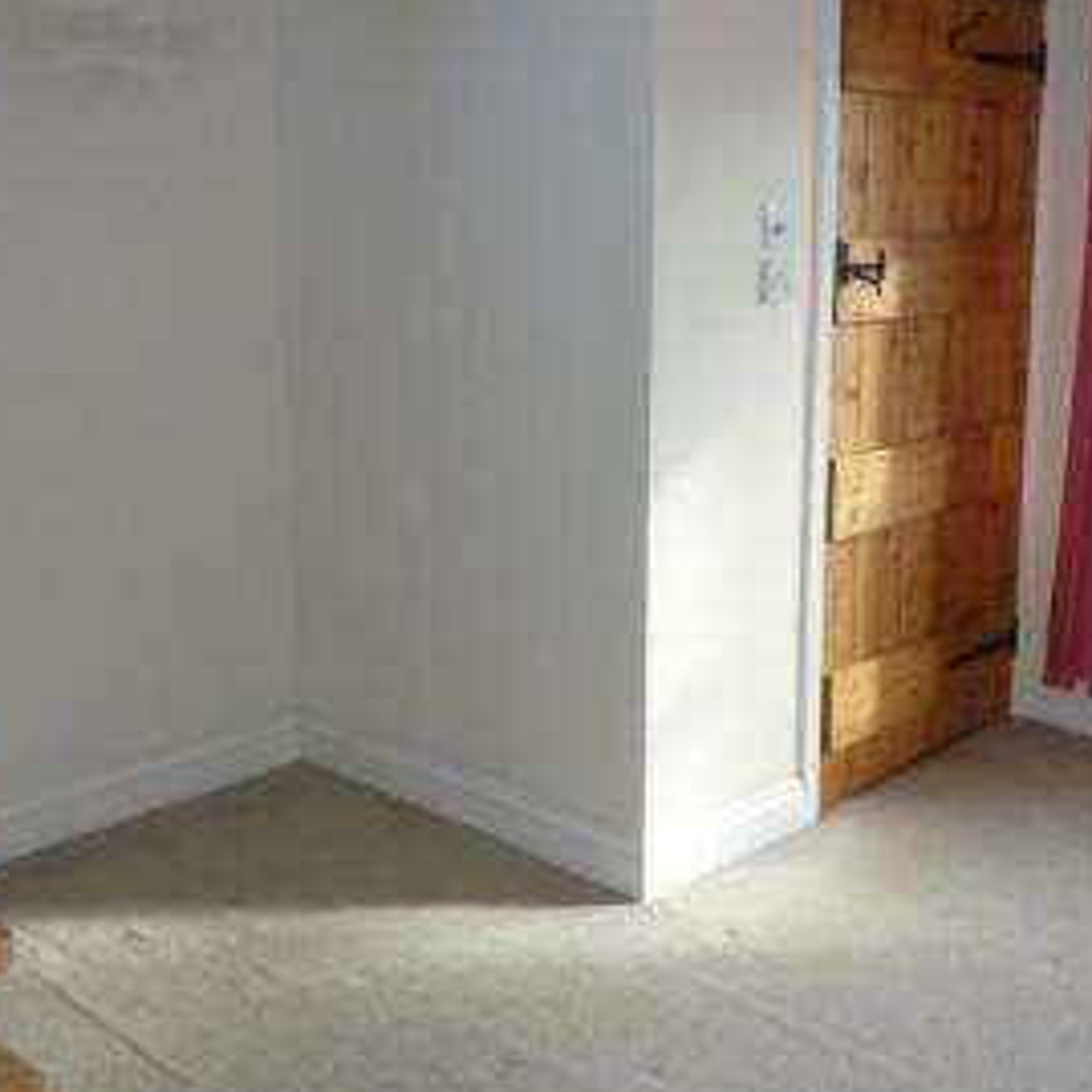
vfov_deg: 36.8
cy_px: 546
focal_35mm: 46
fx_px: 1642
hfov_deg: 36.1
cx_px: 802
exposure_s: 1/60
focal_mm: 4.3
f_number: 3.3
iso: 200
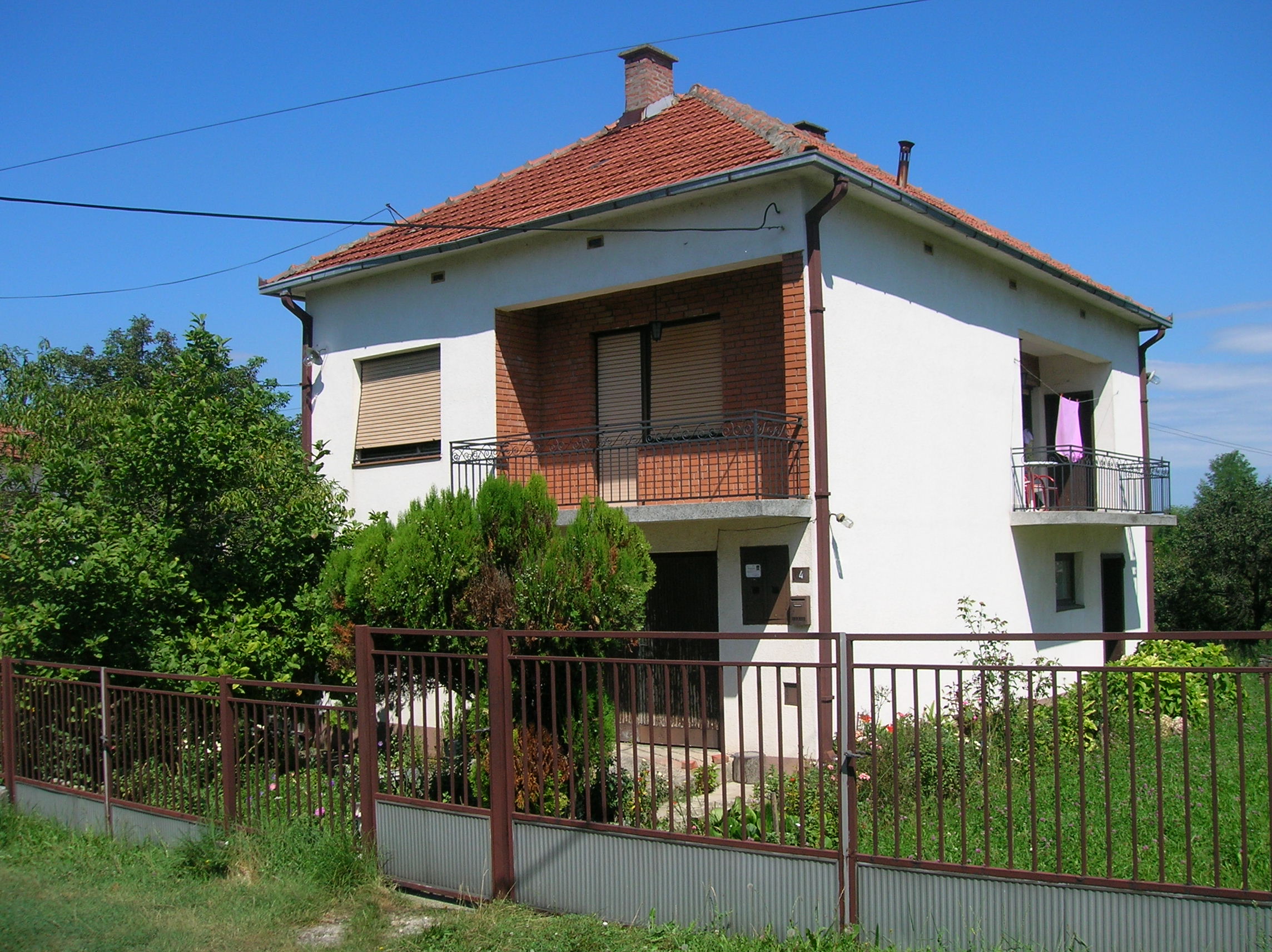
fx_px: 1248
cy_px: 476
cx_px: 636
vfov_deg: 41.7
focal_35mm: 34
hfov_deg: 54.0
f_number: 4.9
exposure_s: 1/506
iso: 50
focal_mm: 5.7
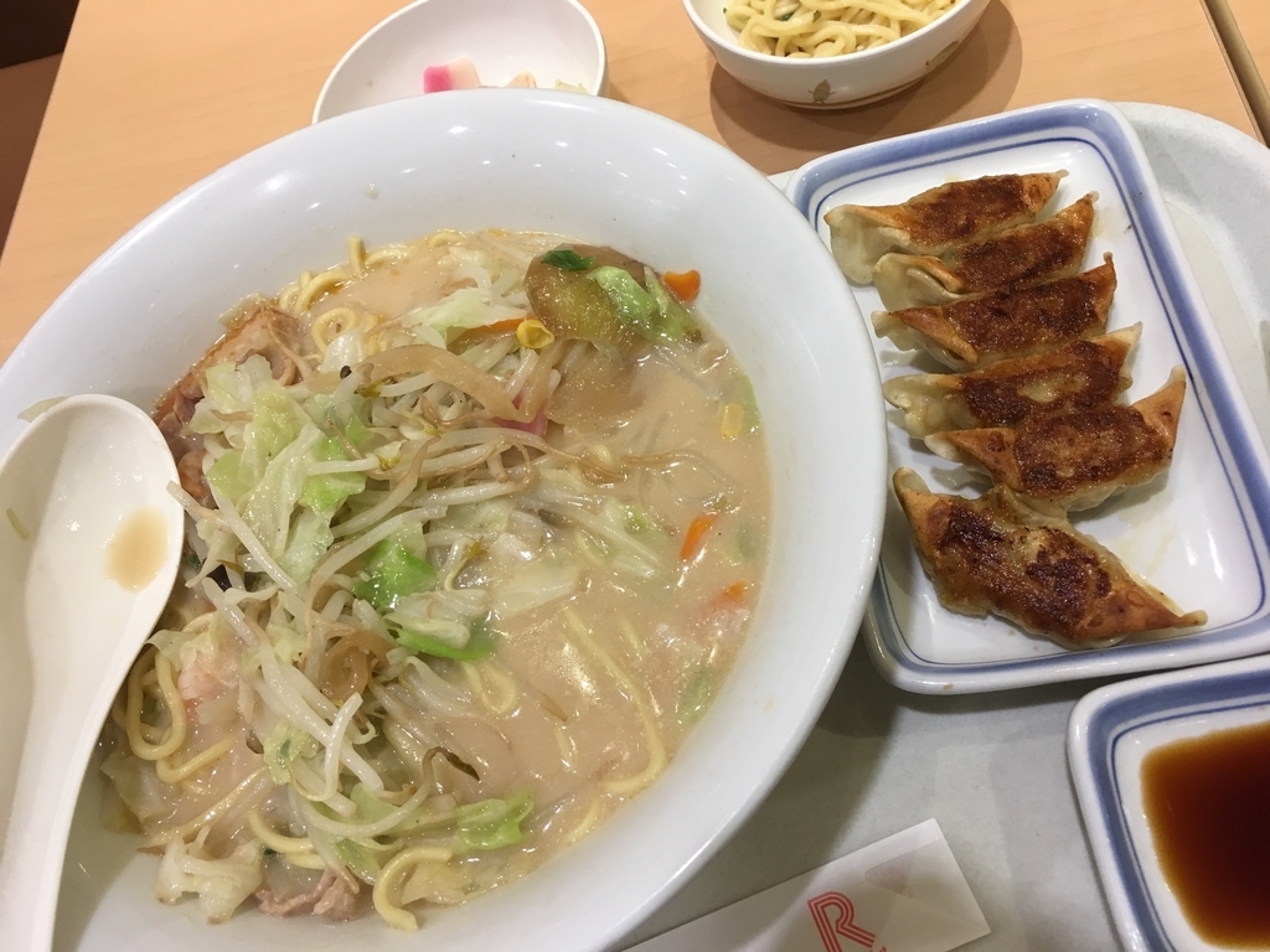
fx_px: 1064
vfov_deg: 48.2
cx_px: 635
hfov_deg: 61.7
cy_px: 476
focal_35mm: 29
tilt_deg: -60.1
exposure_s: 1/30
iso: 40
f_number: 2.2
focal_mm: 4.15
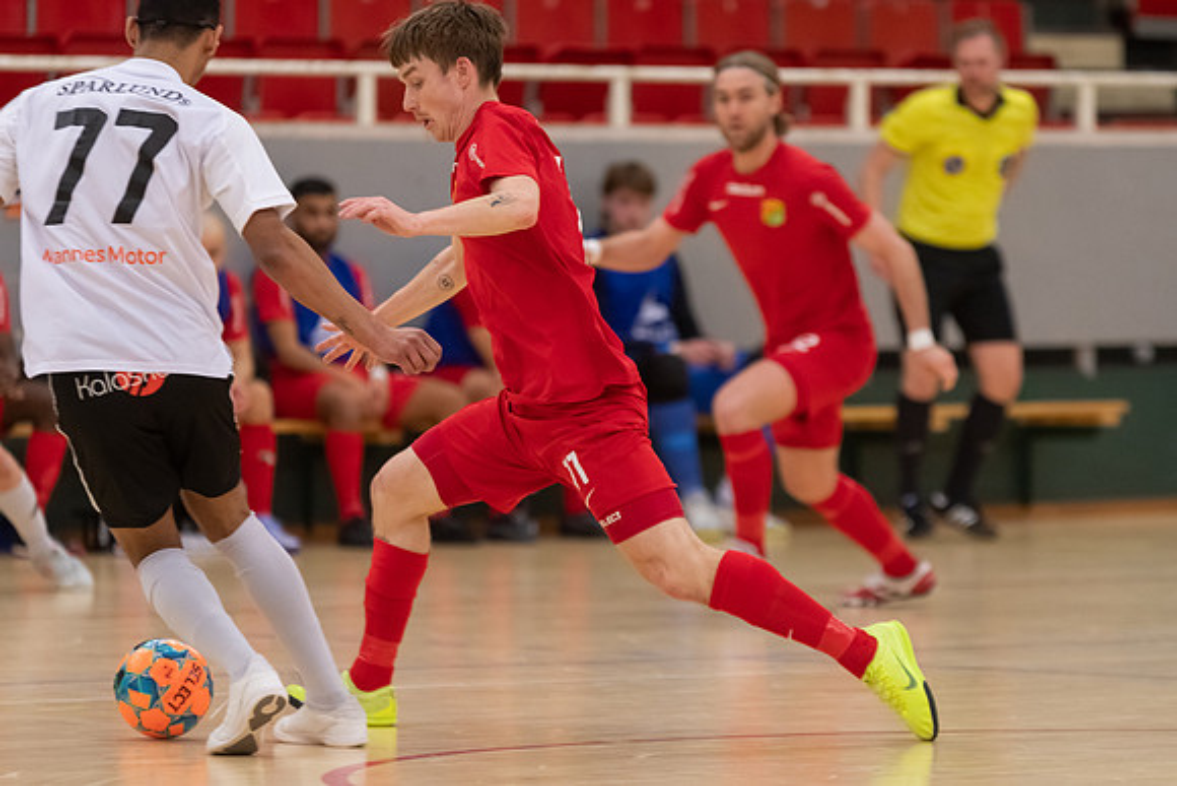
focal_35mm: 290
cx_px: 588
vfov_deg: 4.7
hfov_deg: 7.1
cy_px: 393
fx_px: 9479
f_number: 3.2
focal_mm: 185
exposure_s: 1/800
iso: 1100
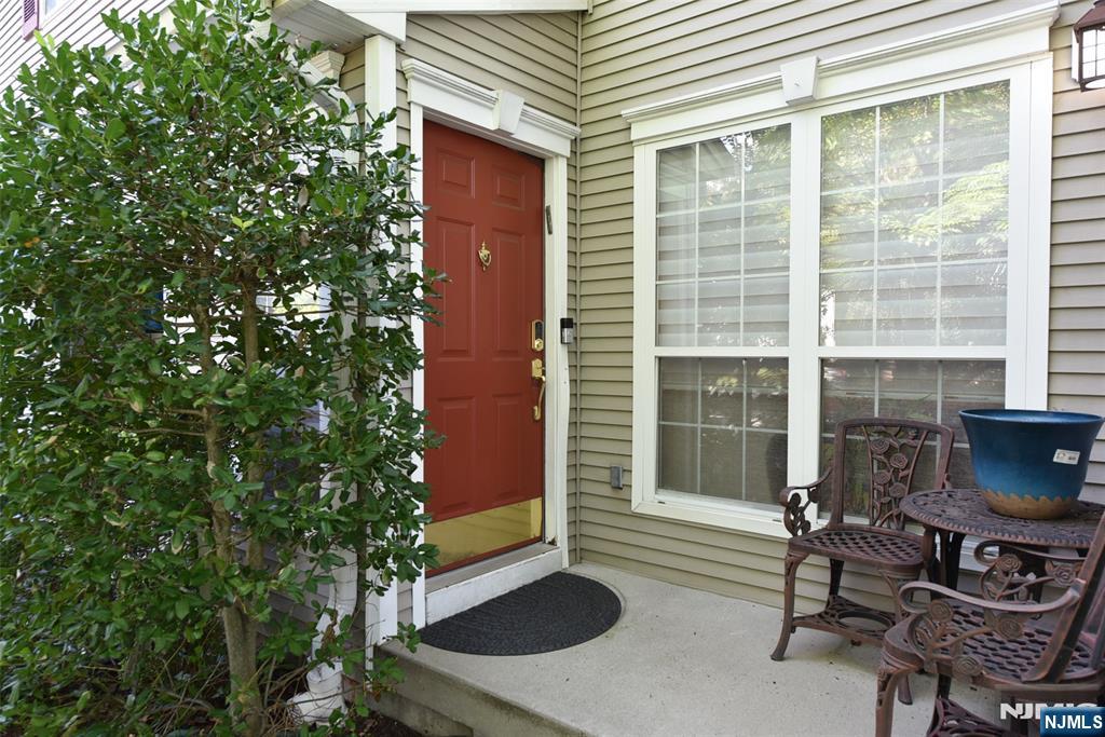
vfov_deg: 55.1
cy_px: 368
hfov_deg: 76.1
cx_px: 552
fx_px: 706
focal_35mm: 23
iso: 800
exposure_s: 1/125
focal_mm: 23
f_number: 5.6
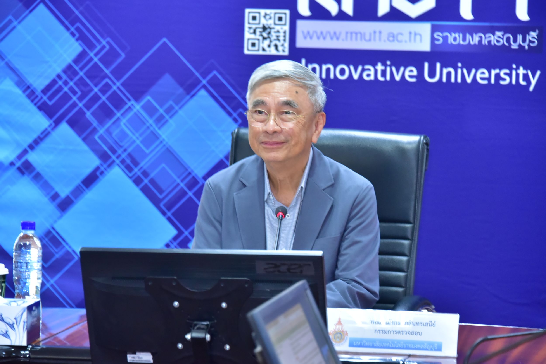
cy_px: 182
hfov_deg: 12.1
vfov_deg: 8.1
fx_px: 2579
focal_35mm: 170
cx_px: 273
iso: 4000
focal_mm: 170
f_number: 6.3
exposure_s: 1/80
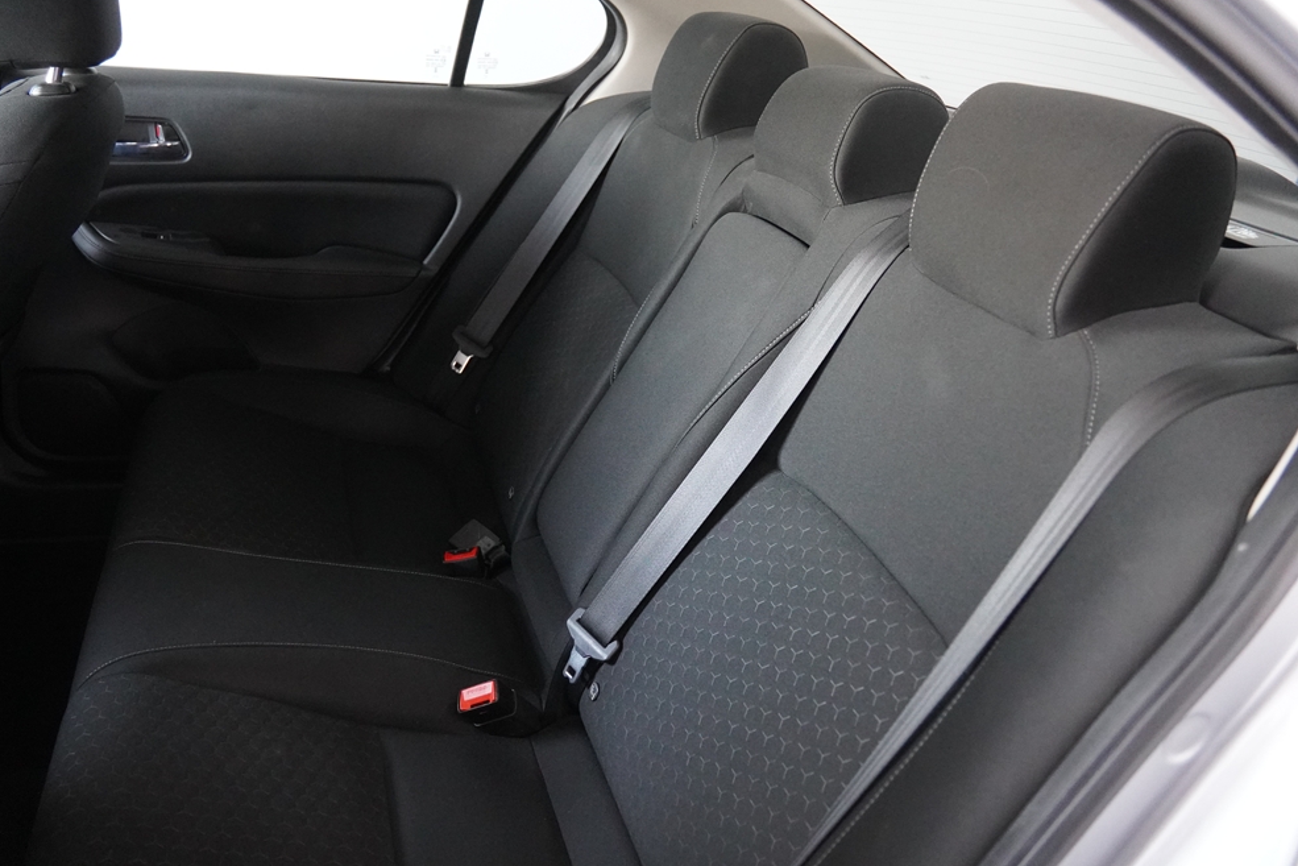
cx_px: 626
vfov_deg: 48.7
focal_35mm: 27
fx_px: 956
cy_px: 422
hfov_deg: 68.3
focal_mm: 17
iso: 5000
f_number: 2.8
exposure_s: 1/160
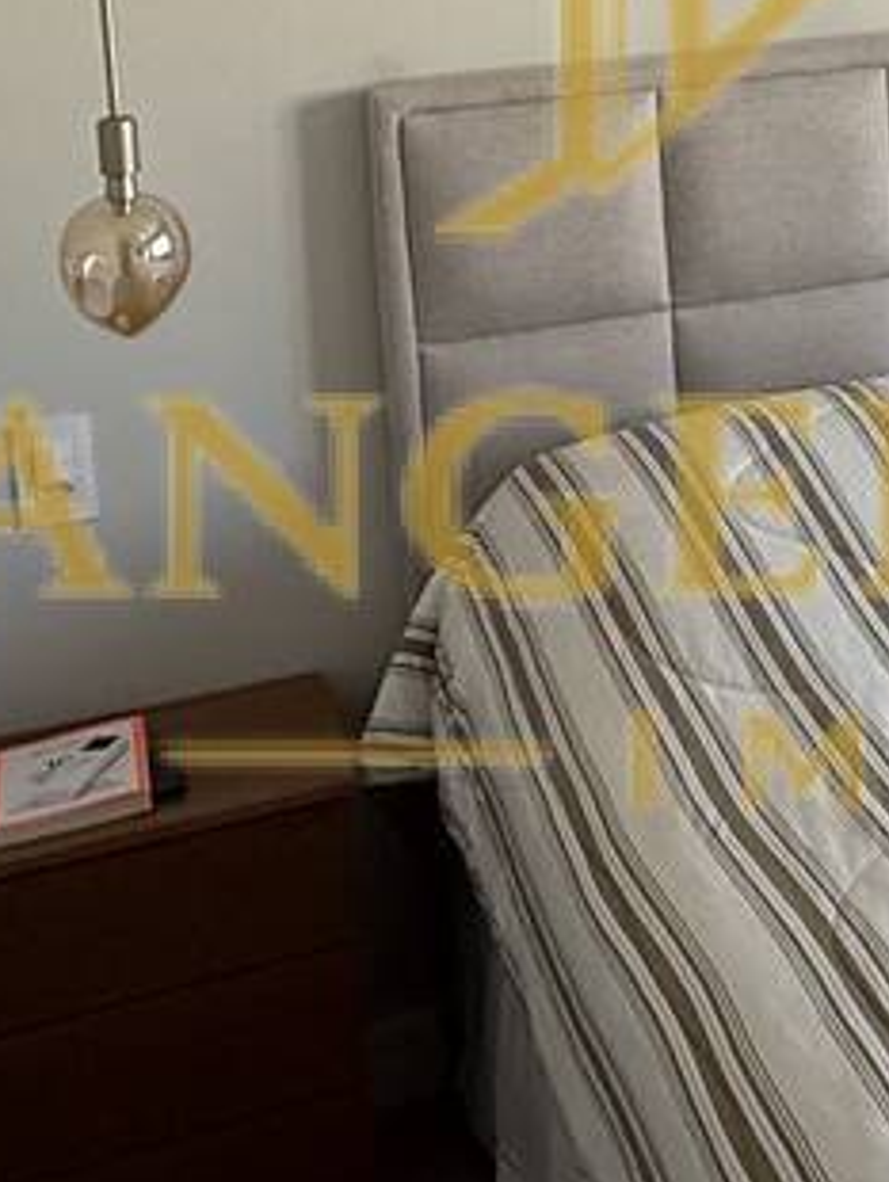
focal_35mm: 65
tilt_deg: -4.5
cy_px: -38
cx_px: 1168
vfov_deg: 27.8
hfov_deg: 20.6
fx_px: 2223
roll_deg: +2.5
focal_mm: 2.22
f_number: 2.2
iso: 80
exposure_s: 1/99
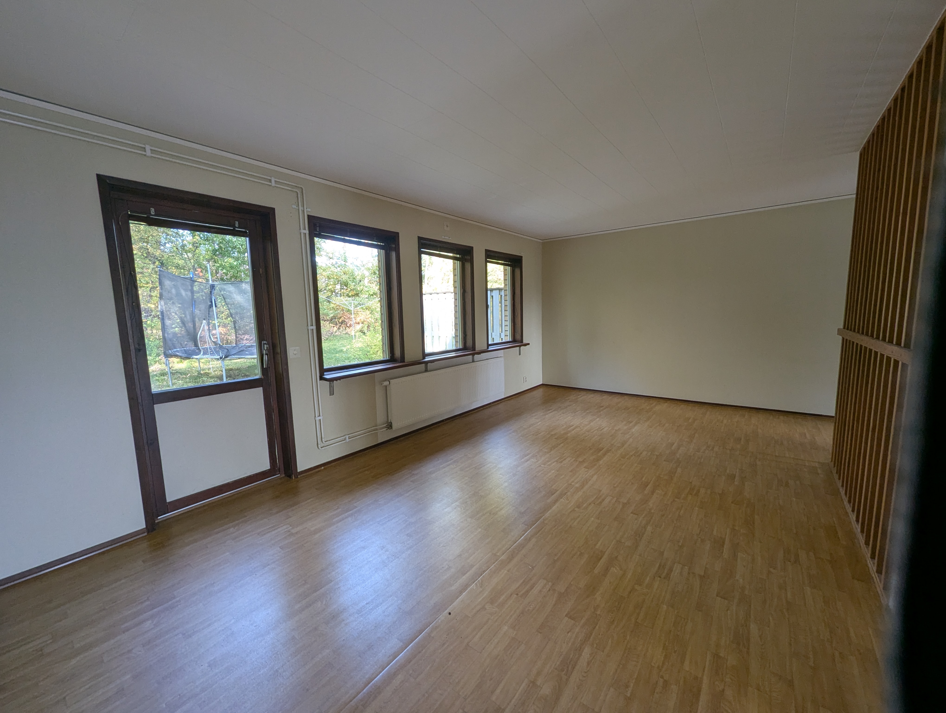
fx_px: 356
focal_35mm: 13
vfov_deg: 90.1
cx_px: 473
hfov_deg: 106.1
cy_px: 356
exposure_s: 1/32.7
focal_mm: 1.95
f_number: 2.2
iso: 60
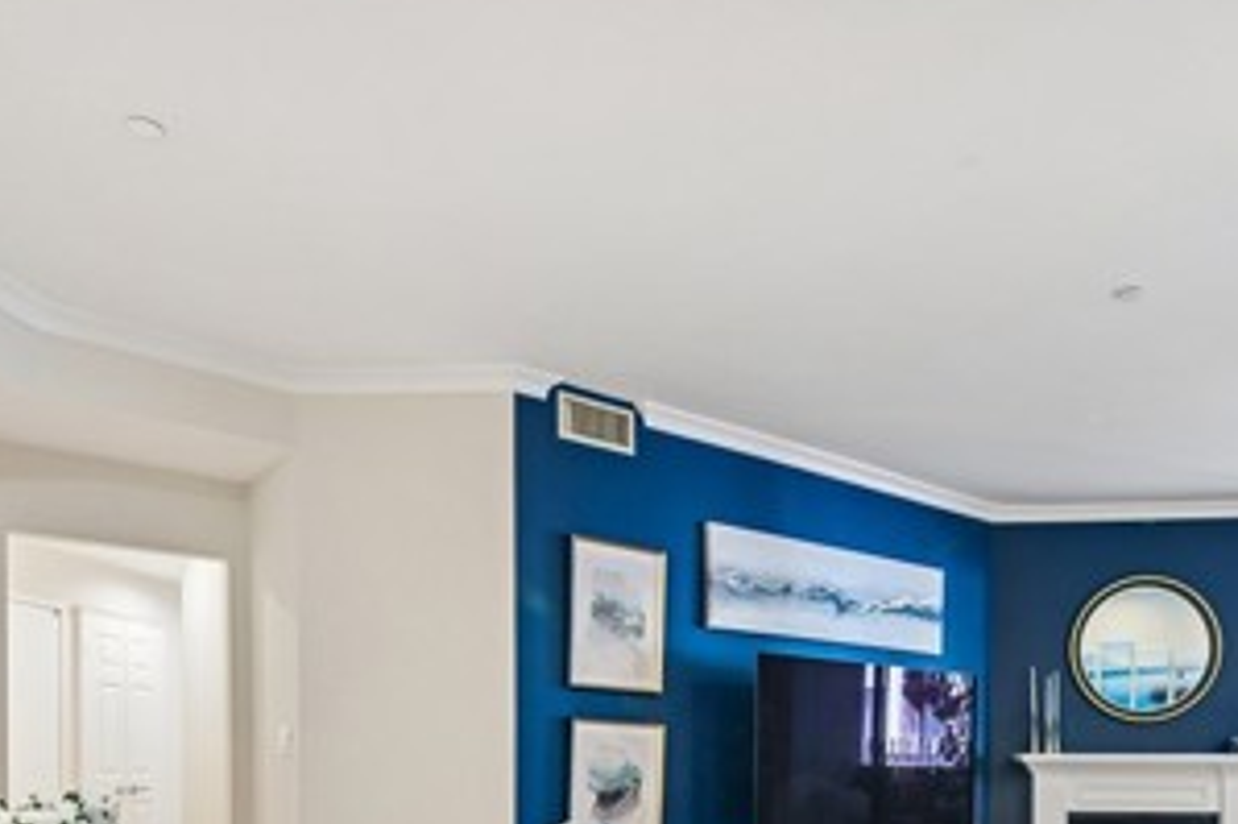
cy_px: 754
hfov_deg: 61.8
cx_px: 691
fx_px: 1031
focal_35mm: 30
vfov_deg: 40.1
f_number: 8
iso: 250
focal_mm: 14
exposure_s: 1/3.33
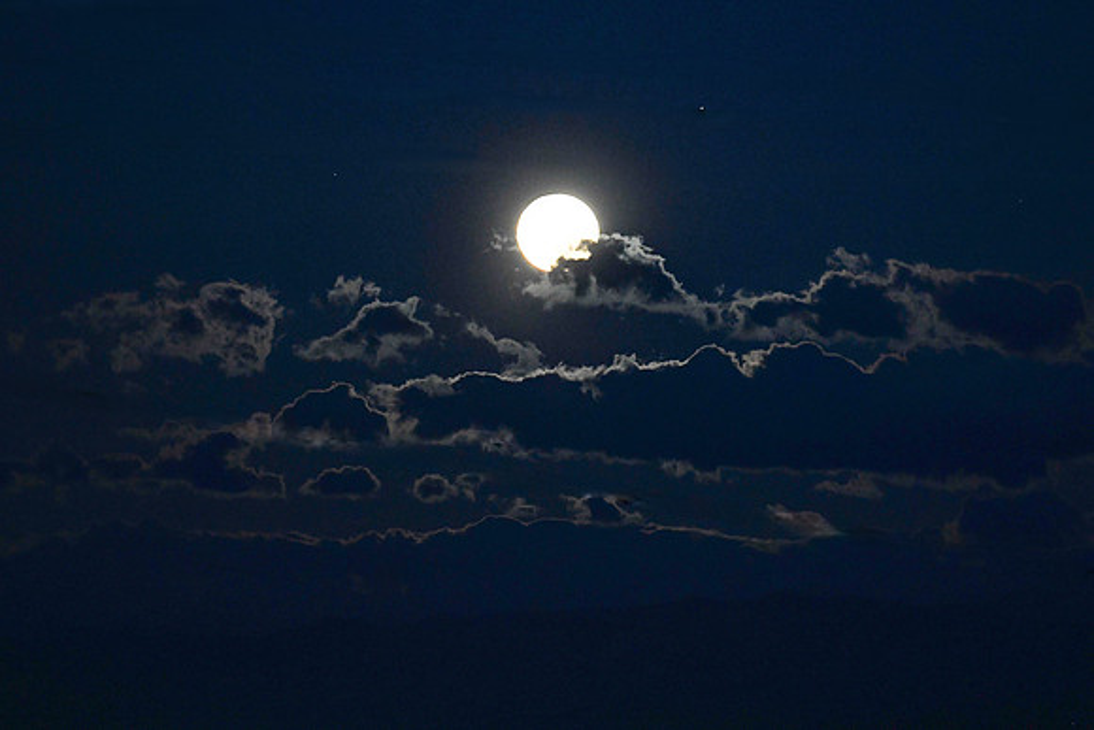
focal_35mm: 200
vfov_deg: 6.9
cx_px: 547
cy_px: 365
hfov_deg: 10.3
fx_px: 6079
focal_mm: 200
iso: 2000
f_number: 2.8
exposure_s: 1/80
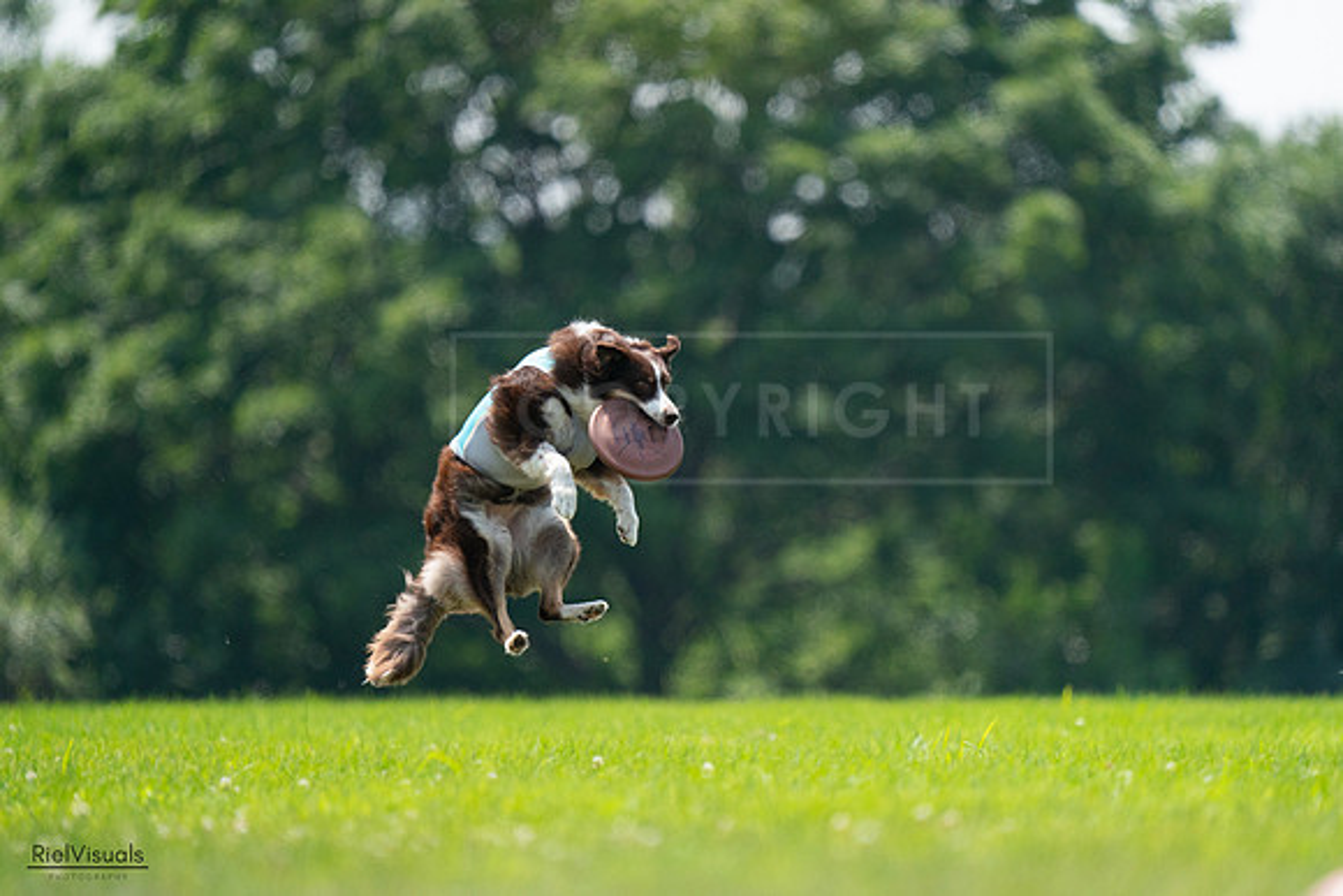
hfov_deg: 3.4
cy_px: 448
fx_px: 22388
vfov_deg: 2.3
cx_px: 672
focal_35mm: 600
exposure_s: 1/4000
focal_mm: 600
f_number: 6.3
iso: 2000
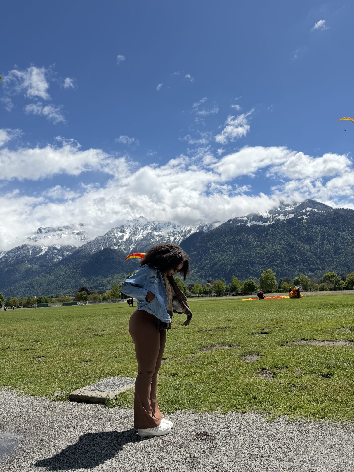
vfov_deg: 71.6
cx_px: 177
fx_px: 327
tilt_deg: +9.9
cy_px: 236
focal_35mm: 24
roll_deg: +2.7
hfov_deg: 56.8
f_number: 1.78
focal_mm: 6.76
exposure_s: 1/8130
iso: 80
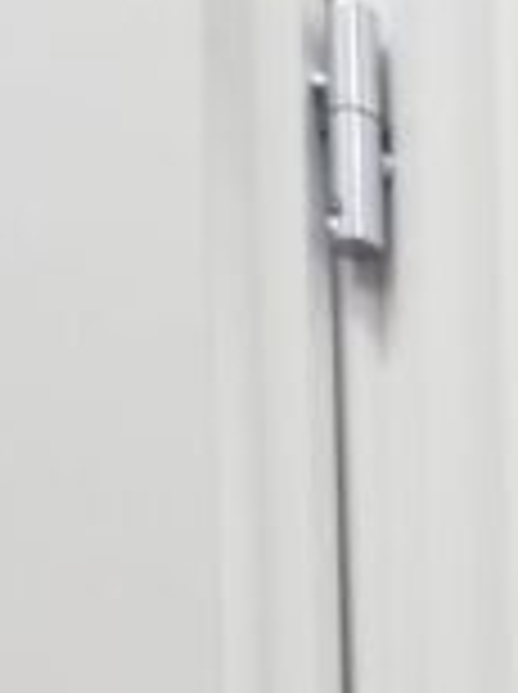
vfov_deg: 9.0
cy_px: 2146
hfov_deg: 7.5
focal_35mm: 173
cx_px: 1563
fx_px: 3461
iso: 125
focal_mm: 3.81
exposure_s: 1/33.3
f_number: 2.2
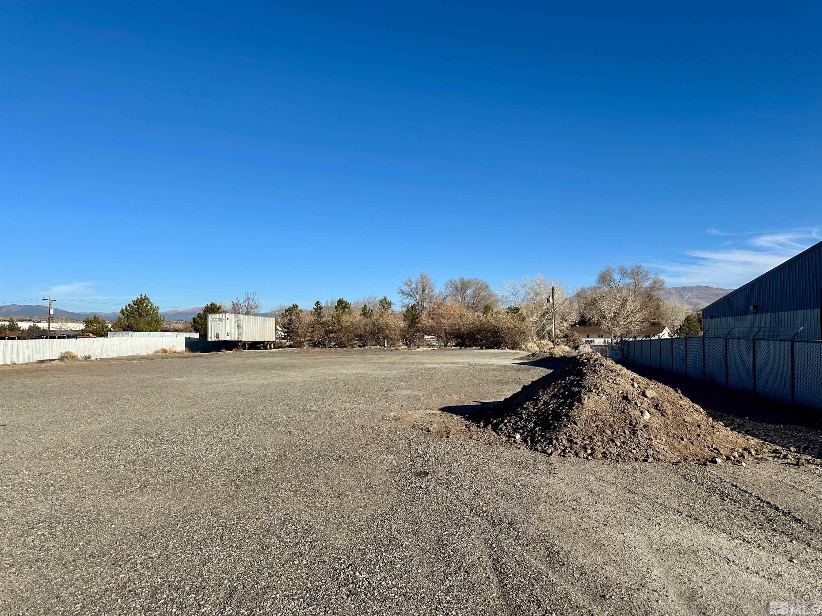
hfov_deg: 71.6
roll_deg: +0.4
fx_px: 570
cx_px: 411
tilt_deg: +2.6
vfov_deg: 56.8
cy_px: 308
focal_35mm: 24
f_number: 1.78
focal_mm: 6.86
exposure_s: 1/6211
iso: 80
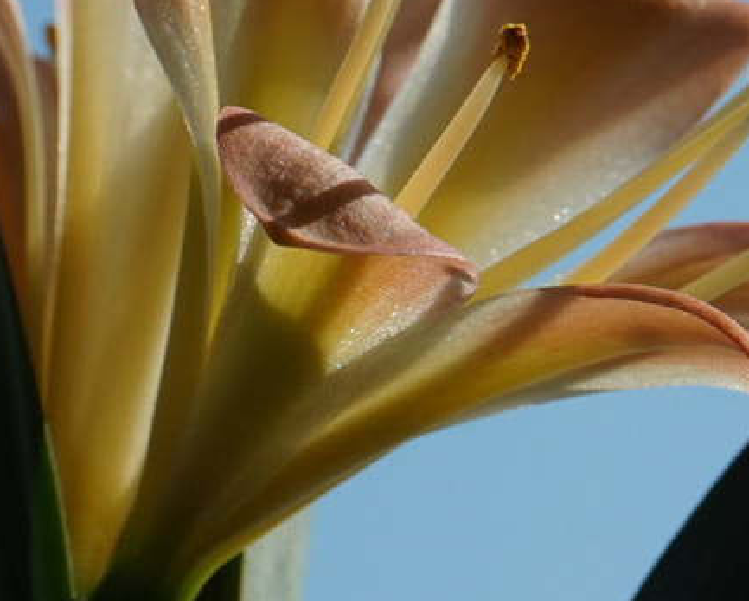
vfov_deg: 6.0
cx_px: 393
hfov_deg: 7.4
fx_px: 5767
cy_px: 214
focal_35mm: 260
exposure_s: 1/250
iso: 100
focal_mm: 50
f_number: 13
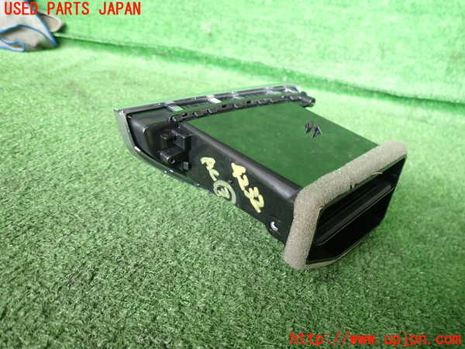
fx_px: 336
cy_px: 174
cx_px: 232
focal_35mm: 25
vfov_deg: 54.9
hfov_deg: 69.4
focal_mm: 4.5
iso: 200
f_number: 2
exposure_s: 1/50
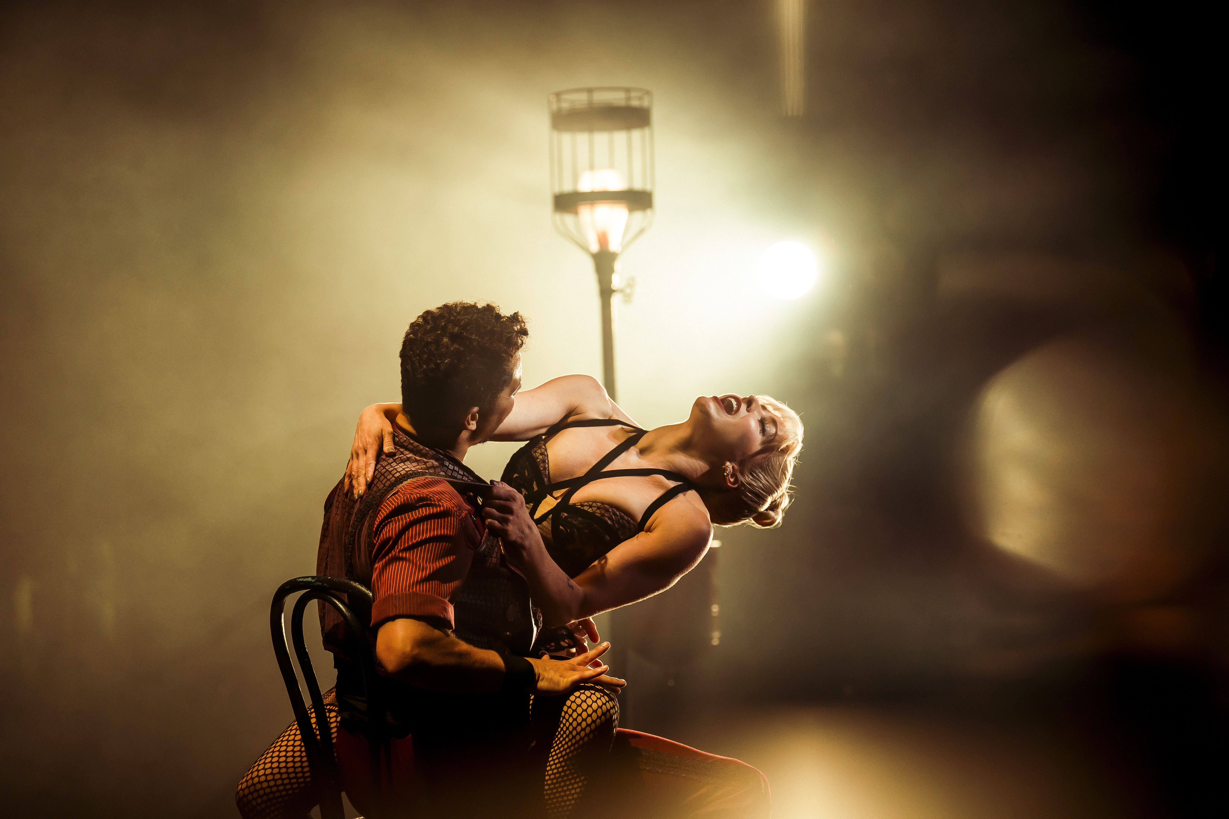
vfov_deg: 13.6
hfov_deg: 20.2
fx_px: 3448
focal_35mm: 101
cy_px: 410
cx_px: 614
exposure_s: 1/400
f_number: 2.8
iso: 640
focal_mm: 101
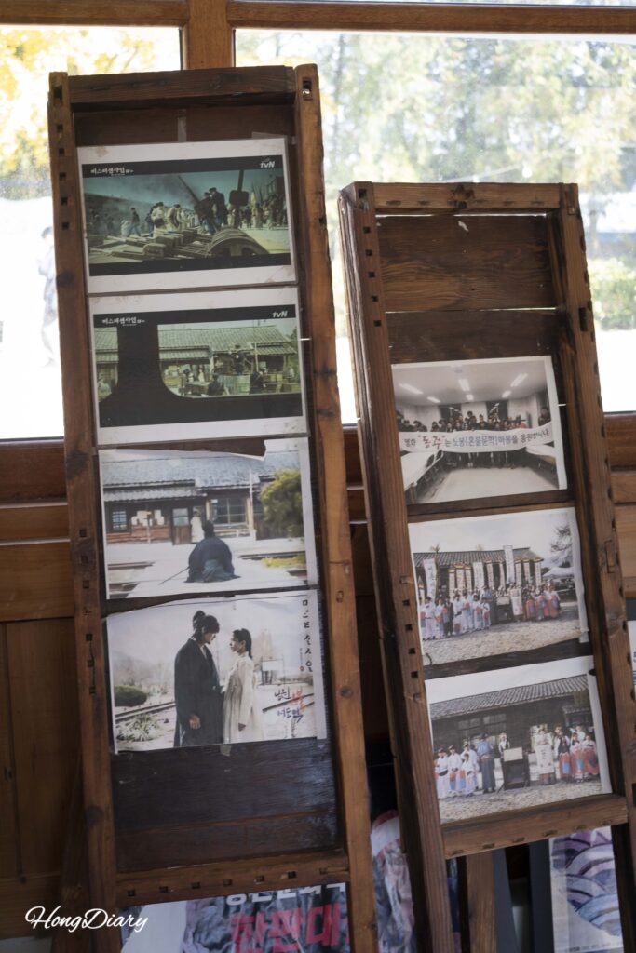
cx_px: 318
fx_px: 1218
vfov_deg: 42.7
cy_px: 476
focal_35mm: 46
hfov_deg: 29.3
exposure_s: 1/60
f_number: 5.6
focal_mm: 46
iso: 400
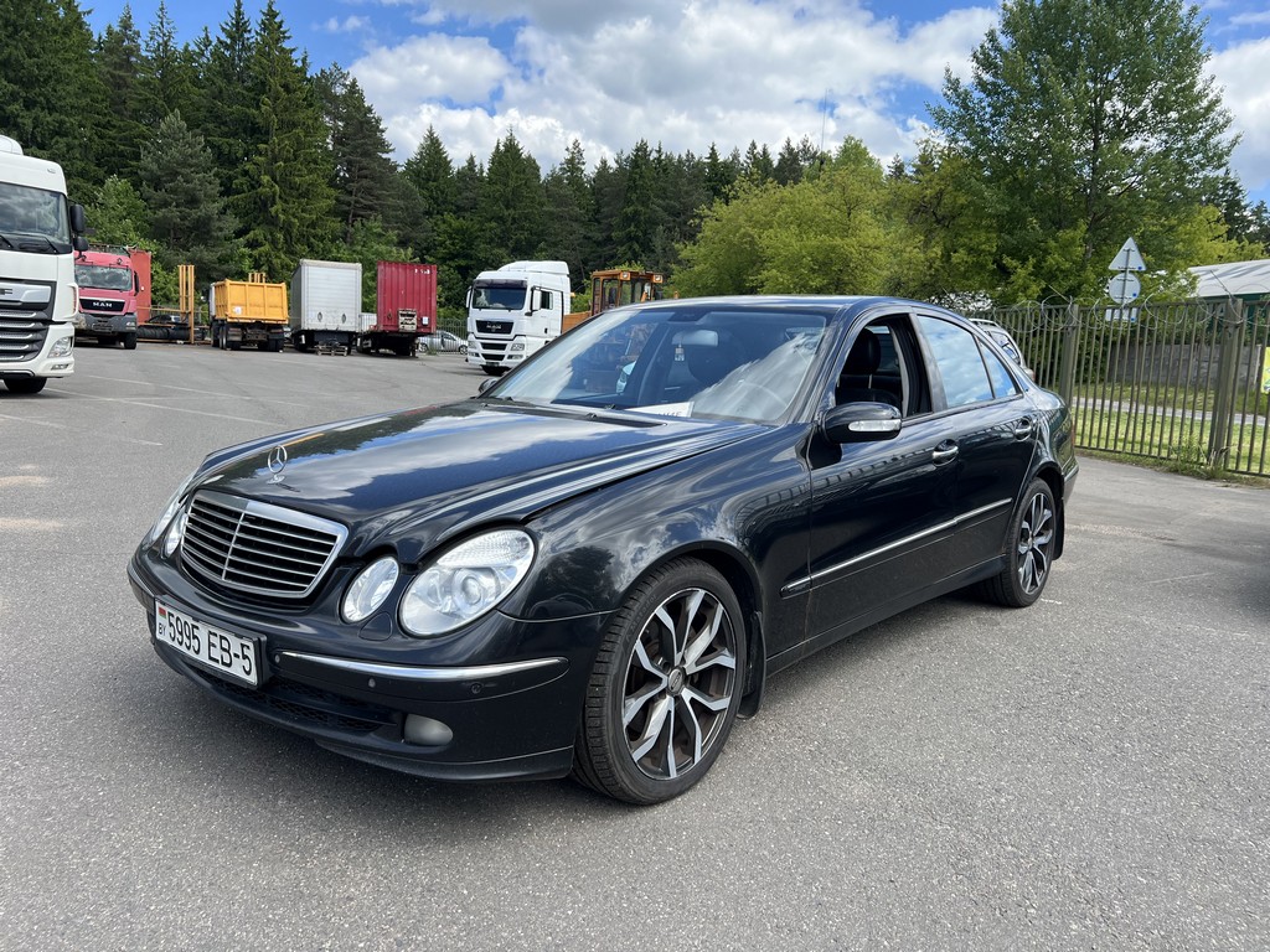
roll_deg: -3.8
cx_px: 635
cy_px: 476
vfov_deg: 53.1
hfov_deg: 67.3
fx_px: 954
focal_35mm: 26
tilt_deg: -6.3
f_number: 1.5
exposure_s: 1/1511
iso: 50
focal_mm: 5.7
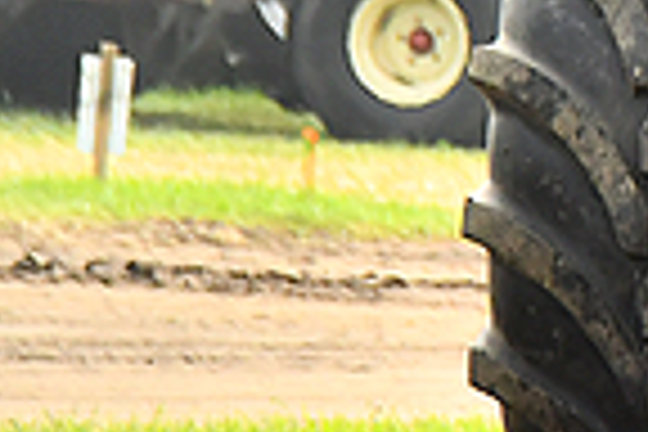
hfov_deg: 1.0
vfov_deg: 0.7
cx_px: 1692
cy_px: -353
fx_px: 35907
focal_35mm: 1995
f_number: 9
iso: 500
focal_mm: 240
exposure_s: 1/640
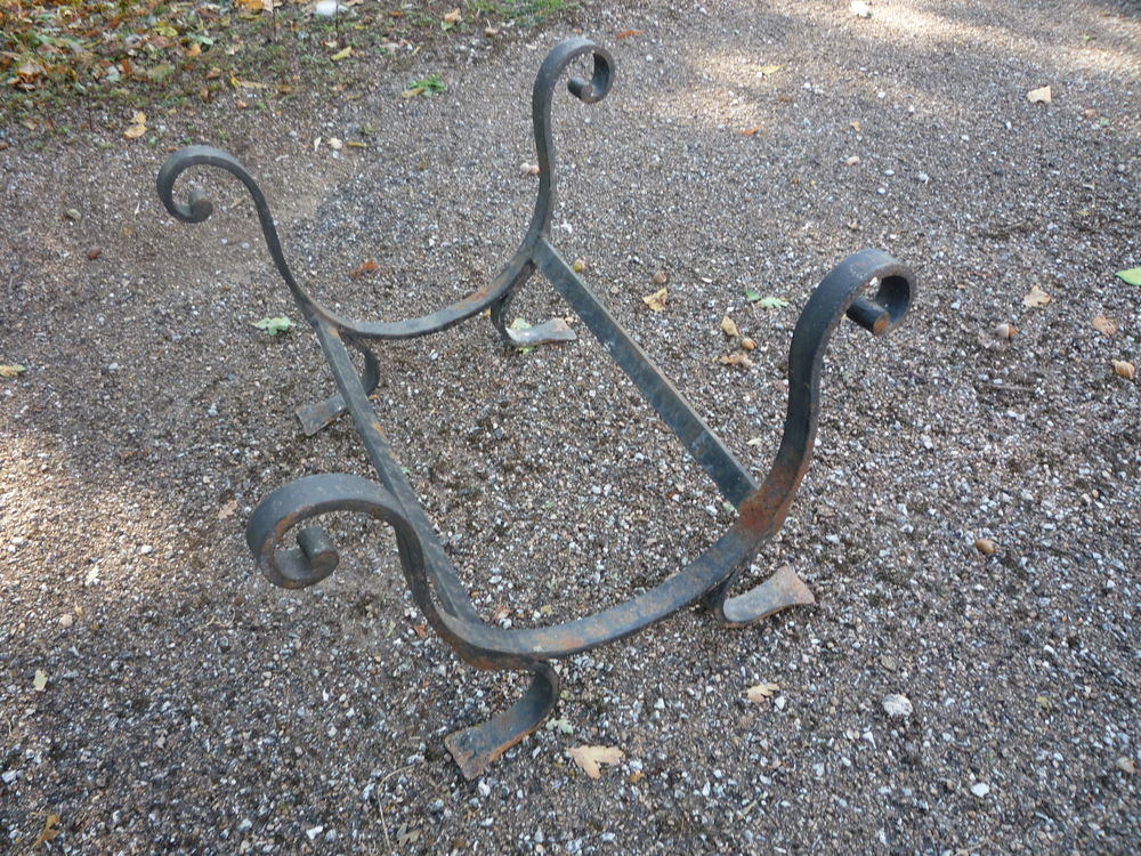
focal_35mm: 30
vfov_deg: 46.8
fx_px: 989
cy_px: 428
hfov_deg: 60.0
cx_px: 570
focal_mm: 5.2
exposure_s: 1/60
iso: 100
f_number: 3.3
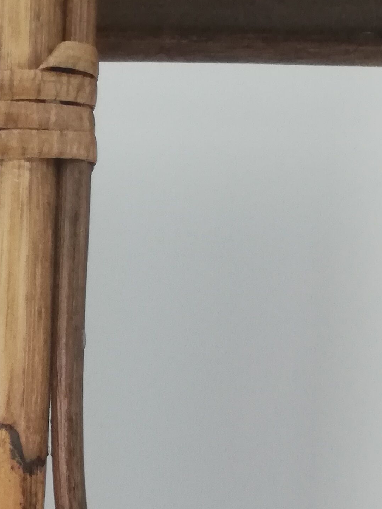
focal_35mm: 83
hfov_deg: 16.3
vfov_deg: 20.7
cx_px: -191
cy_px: 725
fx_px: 1221
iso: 200
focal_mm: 3.81
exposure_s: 1/33.3
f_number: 2.2
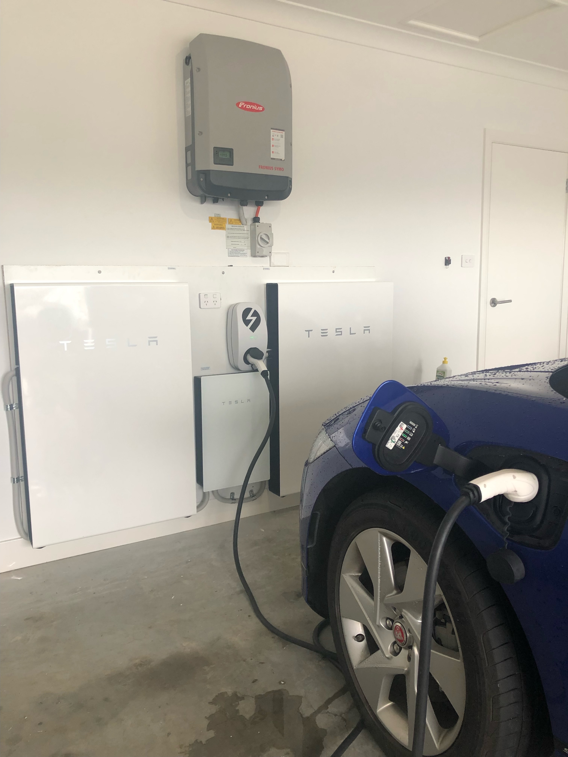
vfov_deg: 63.4
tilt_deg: -9.4
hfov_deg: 49.7
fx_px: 613
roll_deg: +1.1
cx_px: 284
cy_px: 378
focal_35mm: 28
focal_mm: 4
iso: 32
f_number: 1.8
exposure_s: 1/33
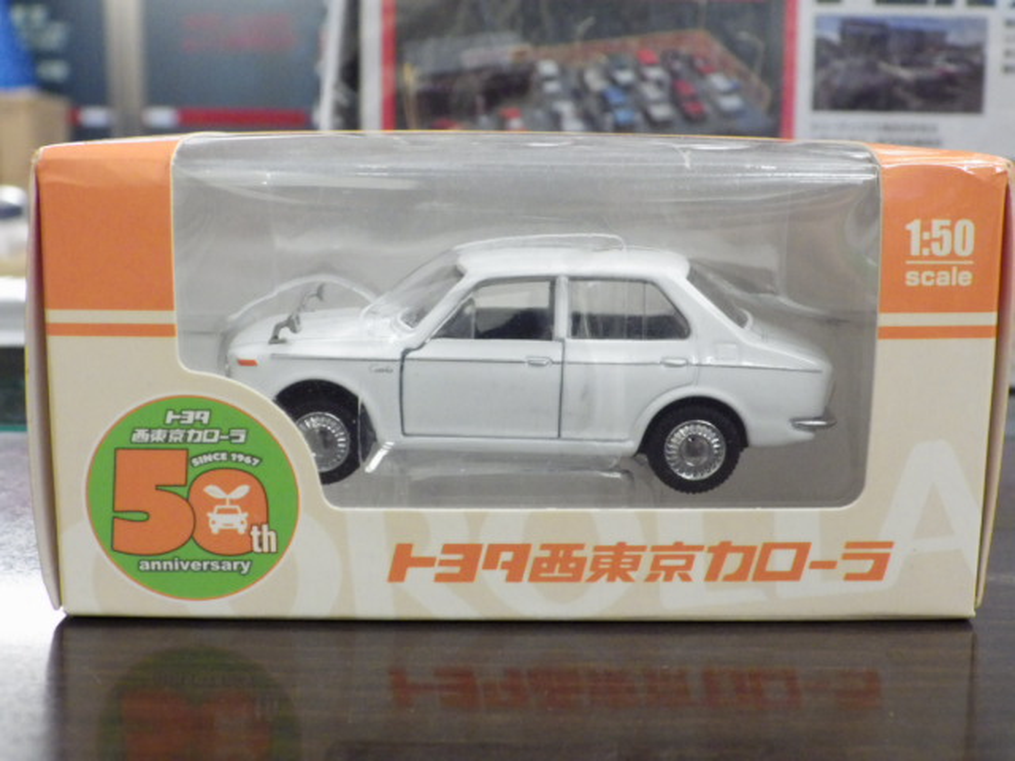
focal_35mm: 50
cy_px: 380
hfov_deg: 38.2
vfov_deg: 29.1
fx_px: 1466
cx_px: 508
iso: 800
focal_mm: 9
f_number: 3.8
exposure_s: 1/40
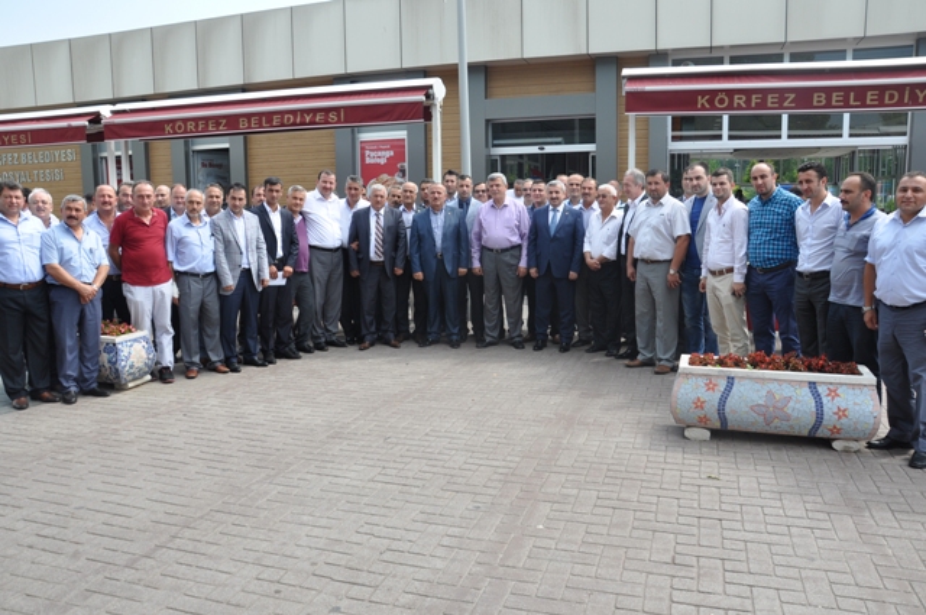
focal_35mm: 27
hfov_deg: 67.4
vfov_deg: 47.8
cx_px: 463
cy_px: 308
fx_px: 694
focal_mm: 18
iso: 200
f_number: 7.1
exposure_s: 1/250
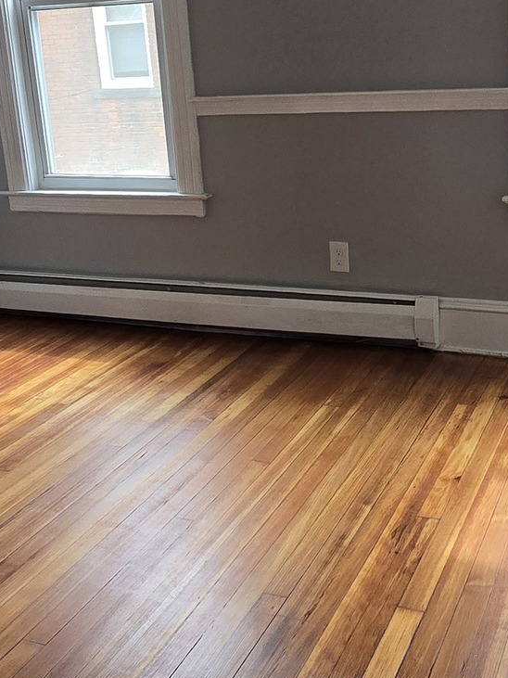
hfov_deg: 34.8
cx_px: 341
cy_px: 260
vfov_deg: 45.4
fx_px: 802
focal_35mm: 41
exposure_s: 1/120
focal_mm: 2.2
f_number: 2.2
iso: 80
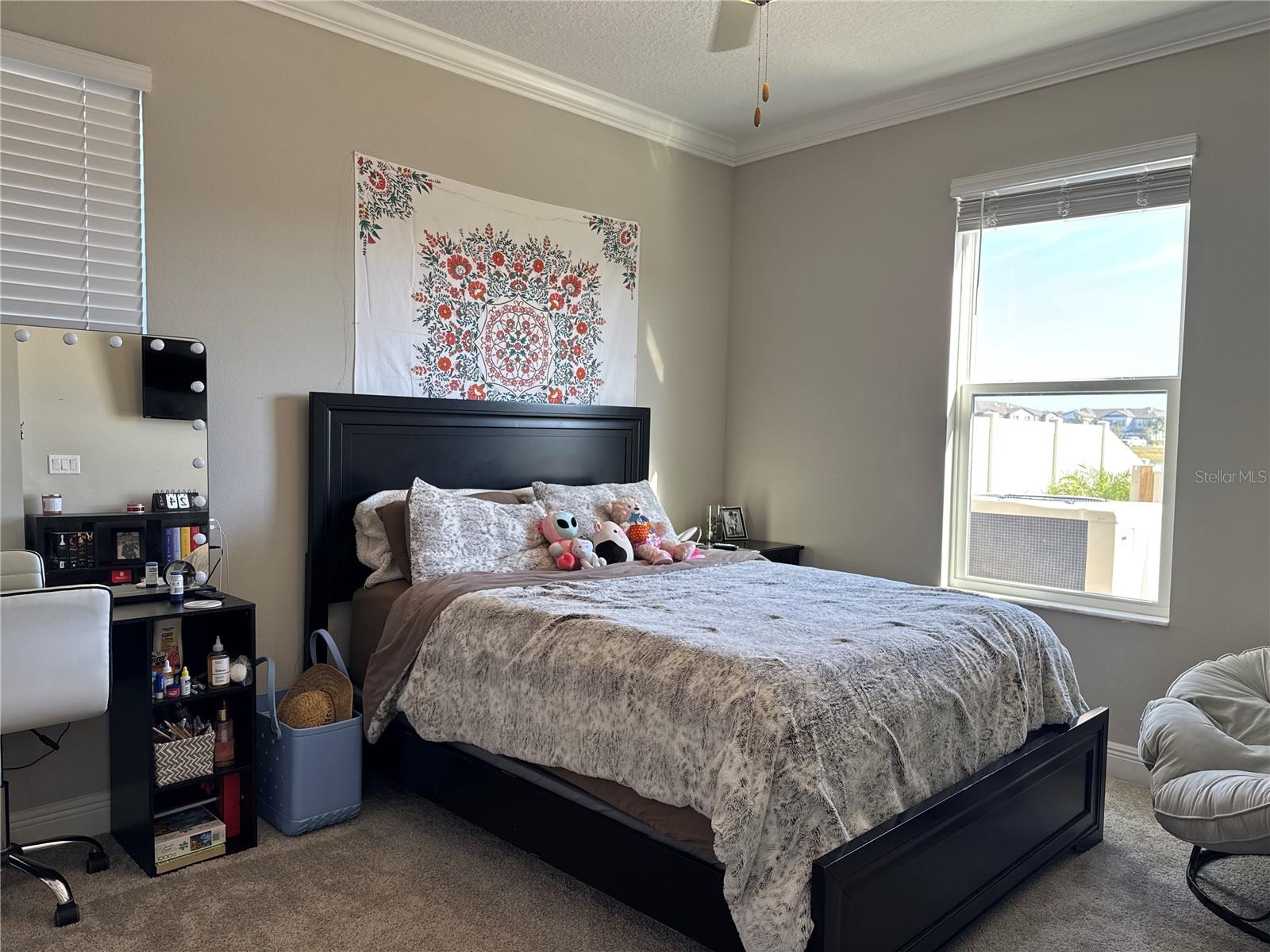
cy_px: 476
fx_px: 881
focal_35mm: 24
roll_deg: -1.0
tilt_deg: -3.9
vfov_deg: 56.8
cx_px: 635
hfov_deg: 71.6
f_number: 1.78
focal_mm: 6.76
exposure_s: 1/120
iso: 80
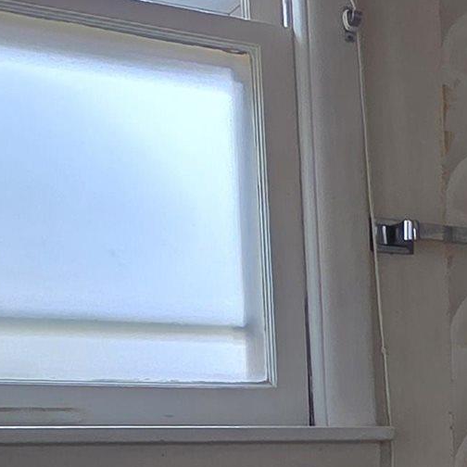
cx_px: 850
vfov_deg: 22.8
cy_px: 547
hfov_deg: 18.8
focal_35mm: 70
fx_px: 1068
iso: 50
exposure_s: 1/130
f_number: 2.2
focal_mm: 2.2
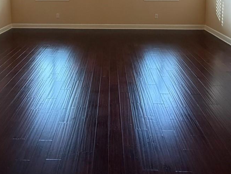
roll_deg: +0.4
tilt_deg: -4.6
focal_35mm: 34
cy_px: -6
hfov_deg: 53.8
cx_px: 103
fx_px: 227
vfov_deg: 36.8
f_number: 2.2
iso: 320
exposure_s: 1/60
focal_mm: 2.22
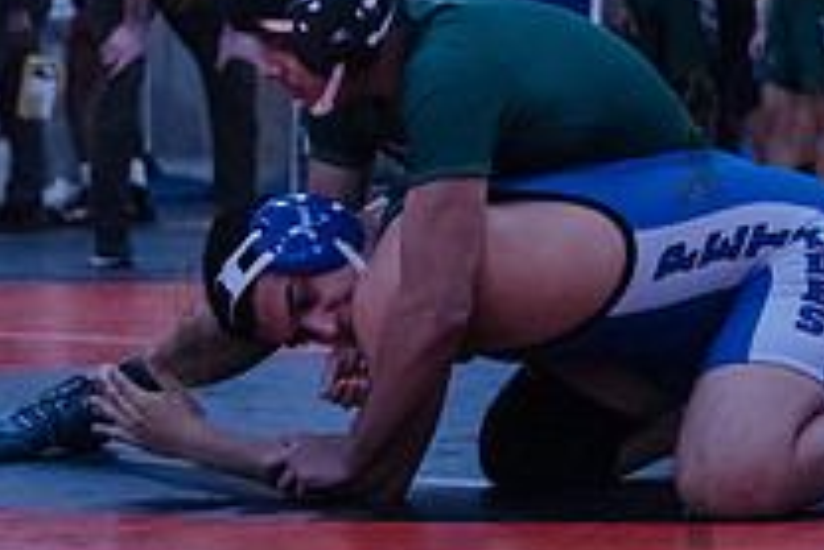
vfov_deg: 7.9
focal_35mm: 173
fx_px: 3962
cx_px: 697
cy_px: 133
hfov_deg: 11.8
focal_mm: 62
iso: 8000
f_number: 3.2
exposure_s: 1/400
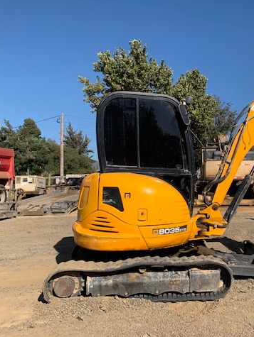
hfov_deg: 39.6
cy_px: 168
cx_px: 191
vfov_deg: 52.6
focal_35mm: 35
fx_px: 342
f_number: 1.8
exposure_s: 1/2833
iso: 25
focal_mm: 4.25
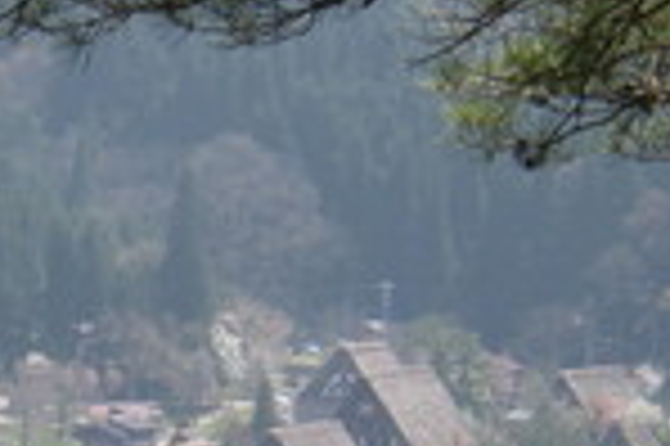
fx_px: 5968
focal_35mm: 321
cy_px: 662
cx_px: -247
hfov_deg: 6.4
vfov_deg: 4.2
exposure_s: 1/143
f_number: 5.6
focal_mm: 17
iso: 64
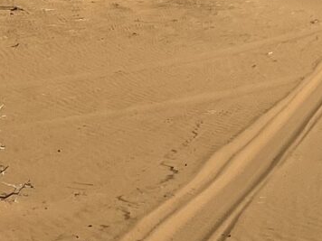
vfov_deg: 7.5
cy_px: -317
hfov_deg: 10.4
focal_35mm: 187
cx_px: 419
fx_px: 1739
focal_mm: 5.7
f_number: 1.5
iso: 50
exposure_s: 1/5882
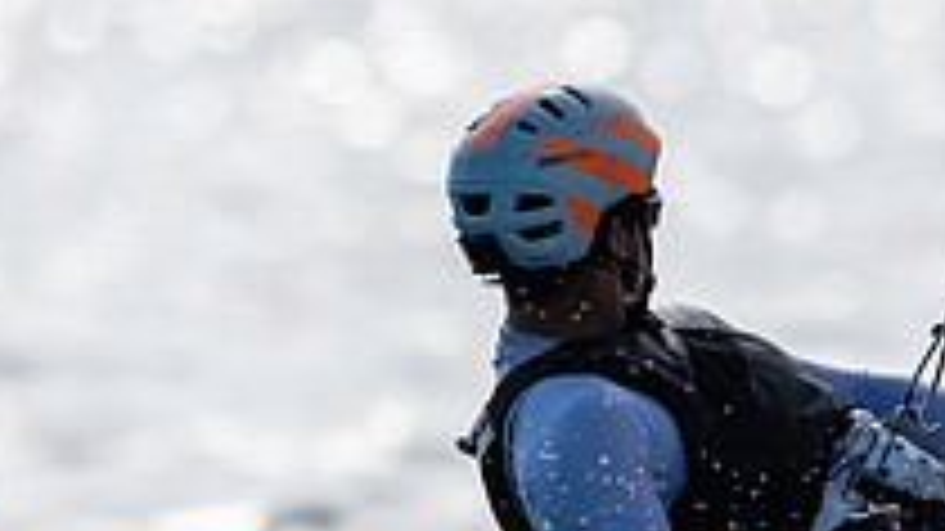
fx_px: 32667
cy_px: 578
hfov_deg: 1.7
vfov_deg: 0.9
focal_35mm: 1304
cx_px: 770
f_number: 5
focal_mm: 300
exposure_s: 1/4000
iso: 200
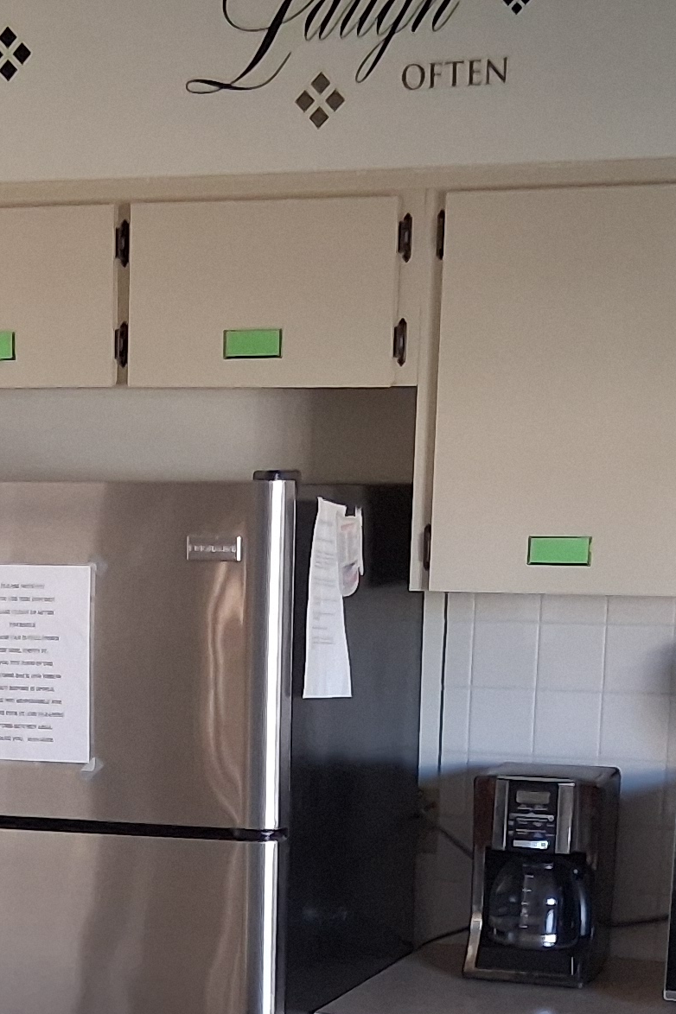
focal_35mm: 94
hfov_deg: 14.4
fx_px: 2649
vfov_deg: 20.9
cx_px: 46
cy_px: 1045
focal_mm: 3.98
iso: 250
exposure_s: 1/50
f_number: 1.8
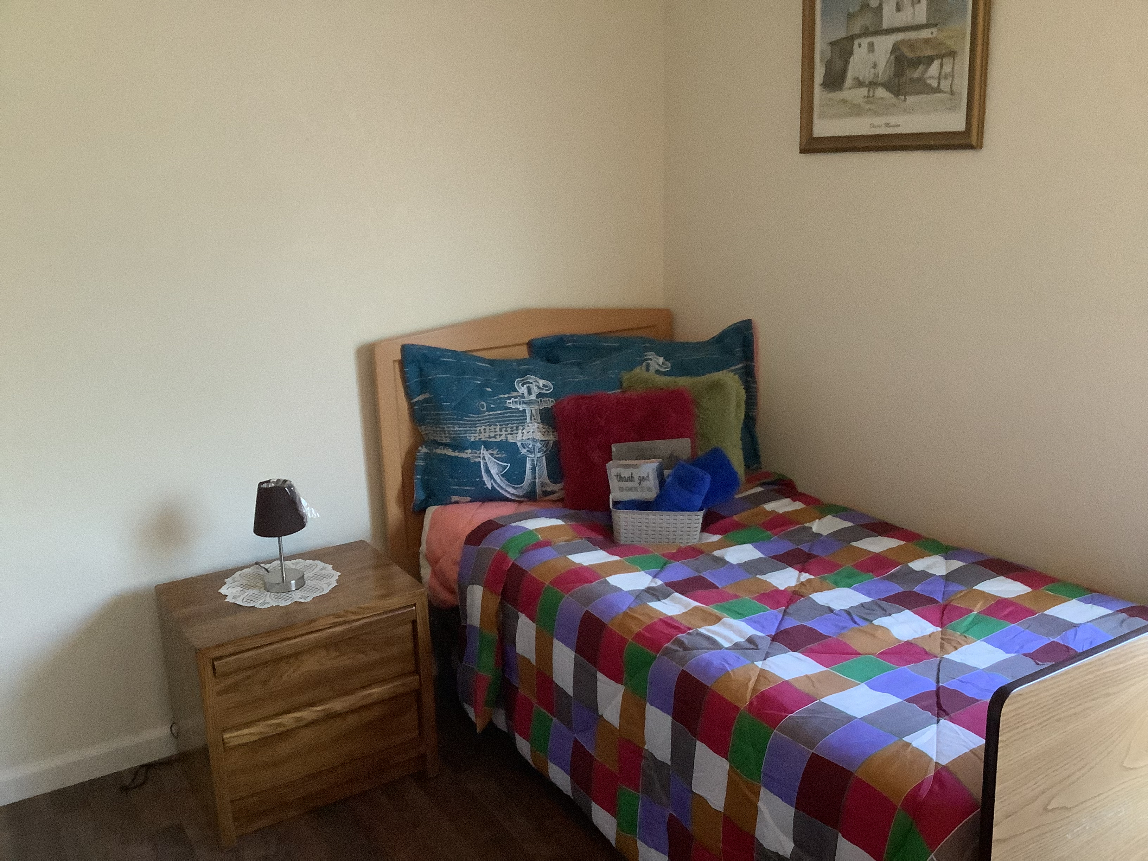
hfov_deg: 58.4
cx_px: 574
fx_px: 1028
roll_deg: +2.5
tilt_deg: -15.2
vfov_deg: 45.4
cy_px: 430
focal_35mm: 31
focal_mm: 3.3
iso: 640
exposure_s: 1/30
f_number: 2.4
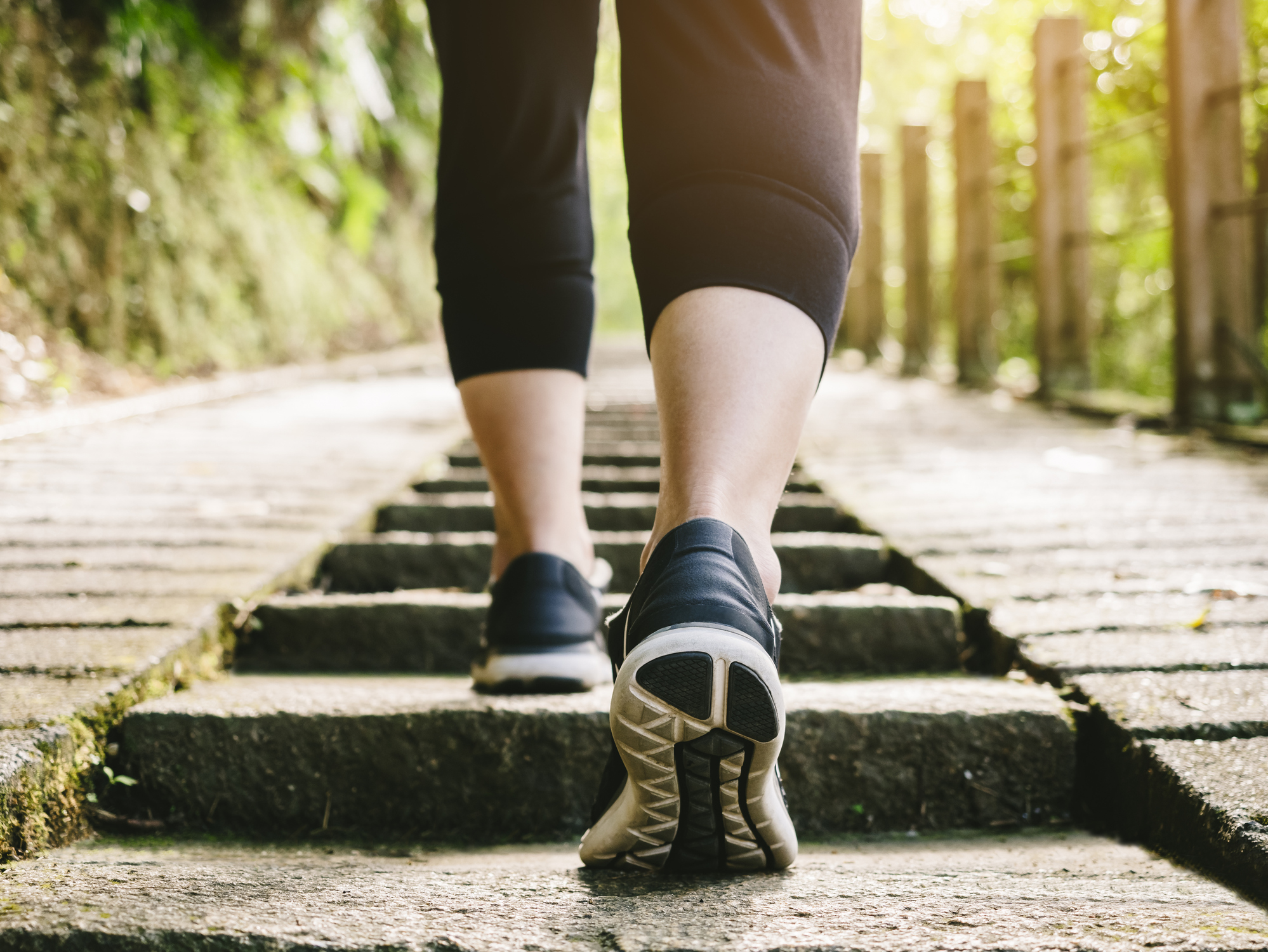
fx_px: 2199
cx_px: 634
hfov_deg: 32.2
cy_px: 476
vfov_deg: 24.4
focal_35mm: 60
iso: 200
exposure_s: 1/60
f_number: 2.8
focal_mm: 30
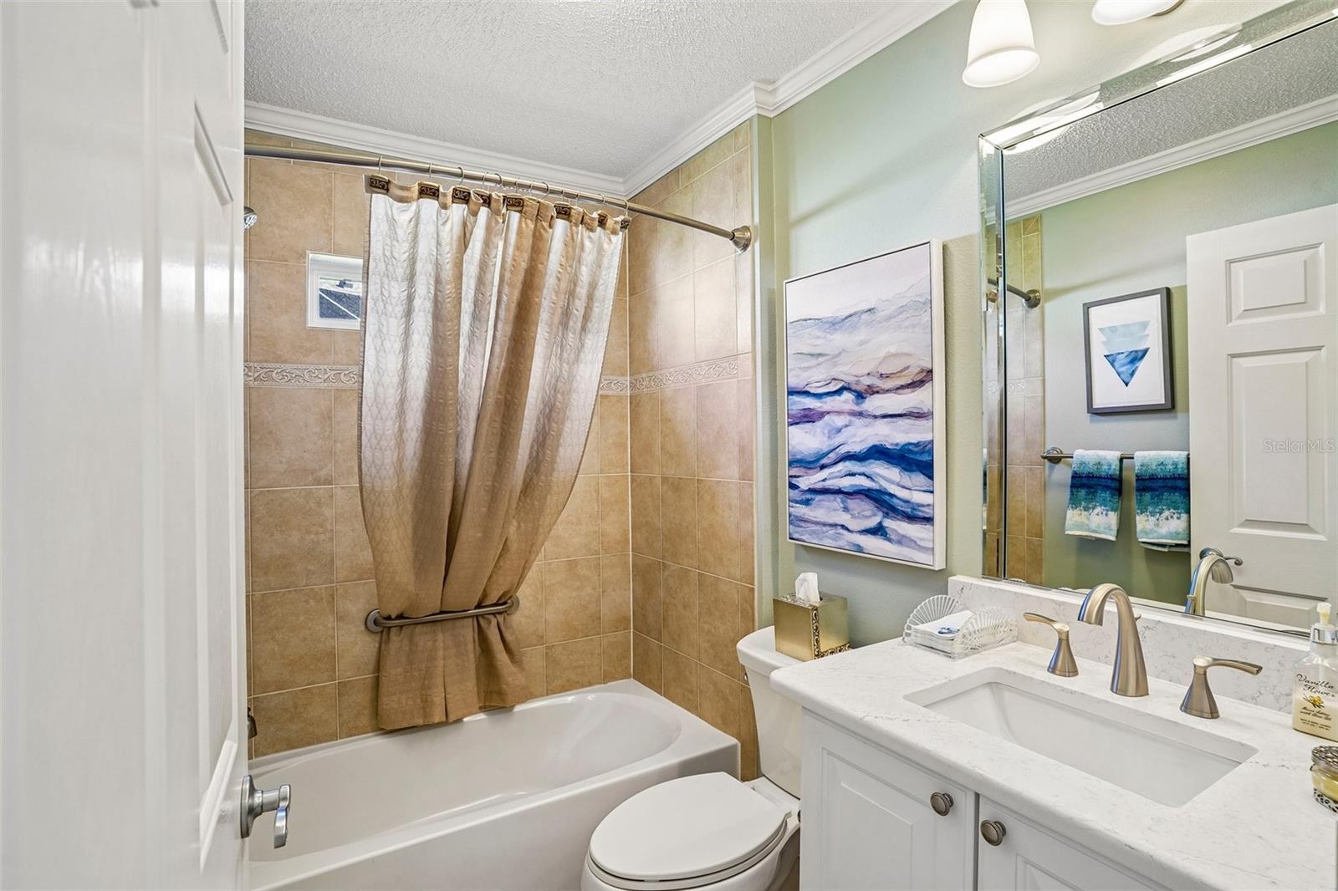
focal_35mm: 17
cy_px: 446
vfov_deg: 70.4
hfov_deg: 93.3
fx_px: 632
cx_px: 669
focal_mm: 17
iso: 160
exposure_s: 1/3.33
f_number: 8
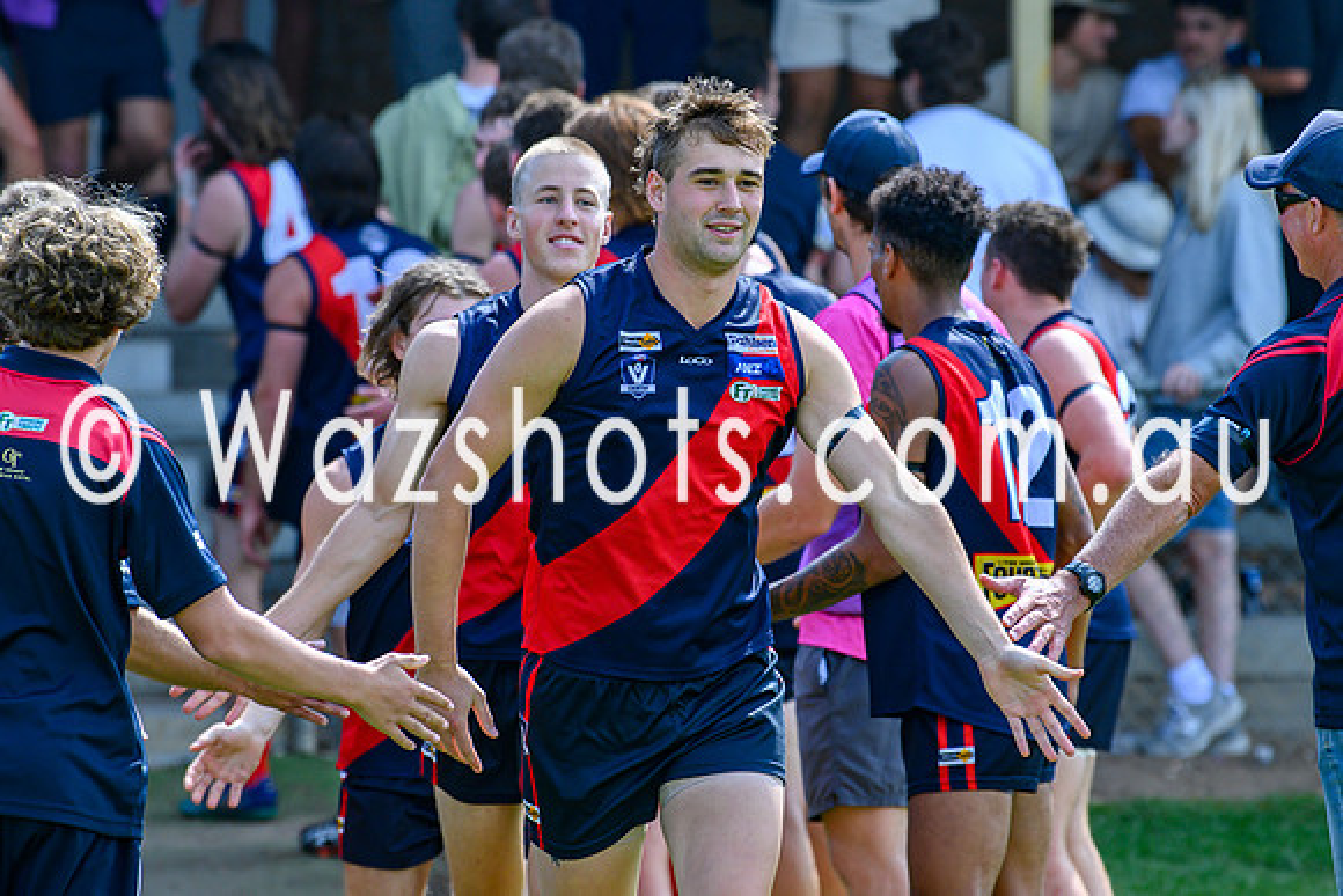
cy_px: 372
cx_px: 716
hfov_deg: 6.7
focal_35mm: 305
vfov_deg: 4.5
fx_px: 11397
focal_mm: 200
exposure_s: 1/2000
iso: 450
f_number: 4
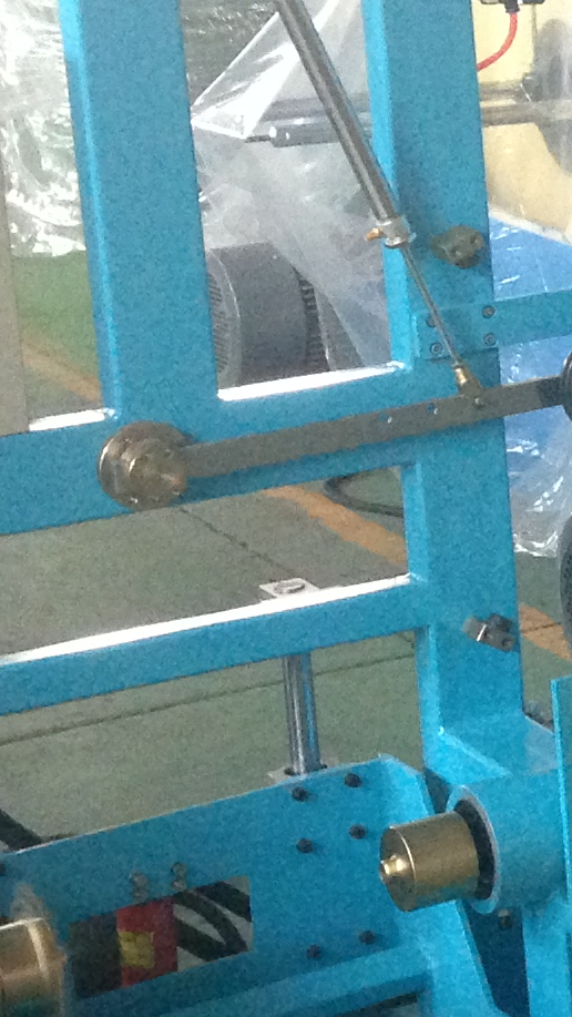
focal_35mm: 128
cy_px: 364
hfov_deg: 8.6
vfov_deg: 16.7
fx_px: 3450
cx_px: 1395
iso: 400
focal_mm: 4.13
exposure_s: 1/17
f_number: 2.4
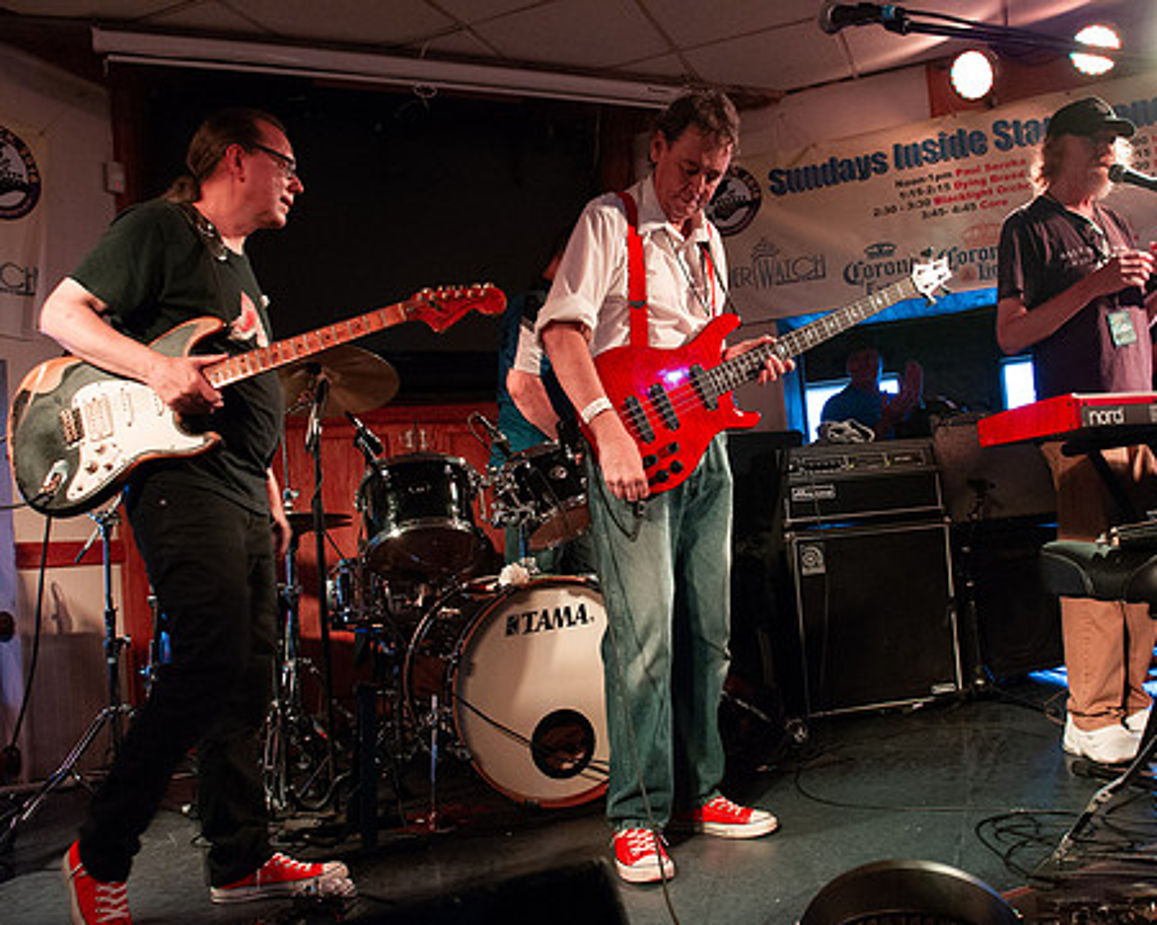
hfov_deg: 60.4
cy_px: 493
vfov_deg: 49.9
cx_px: 622
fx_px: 993
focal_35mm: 29
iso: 6400
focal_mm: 24
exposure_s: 1/60
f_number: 6.3
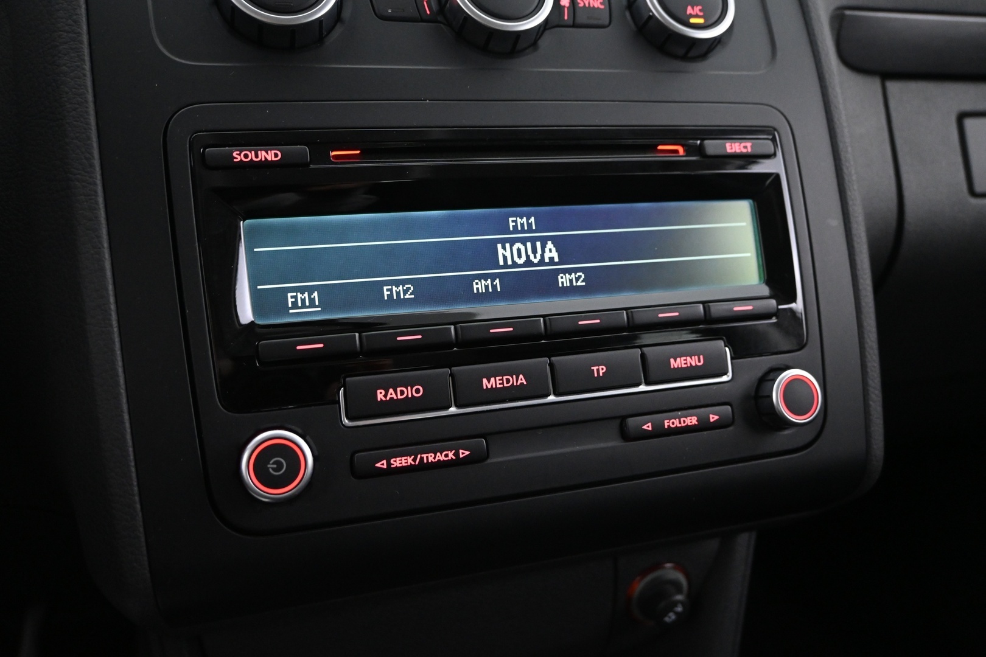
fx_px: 801
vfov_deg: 44.6
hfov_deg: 63.2
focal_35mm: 29
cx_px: 493
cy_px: 328
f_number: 3.8
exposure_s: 1/20
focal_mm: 19.5
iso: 3200
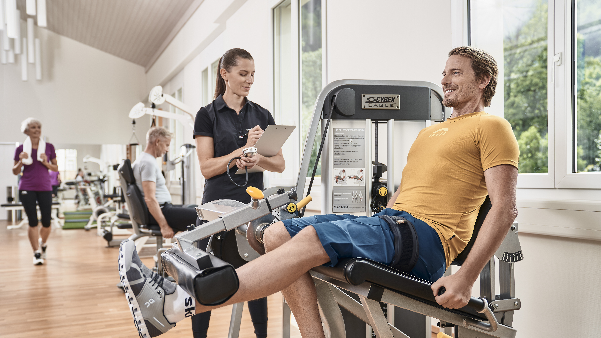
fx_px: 526
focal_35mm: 33
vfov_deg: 35.6
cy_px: 182
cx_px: 305
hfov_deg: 59.5
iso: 100
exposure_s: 1/125
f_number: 2.8
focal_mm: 31
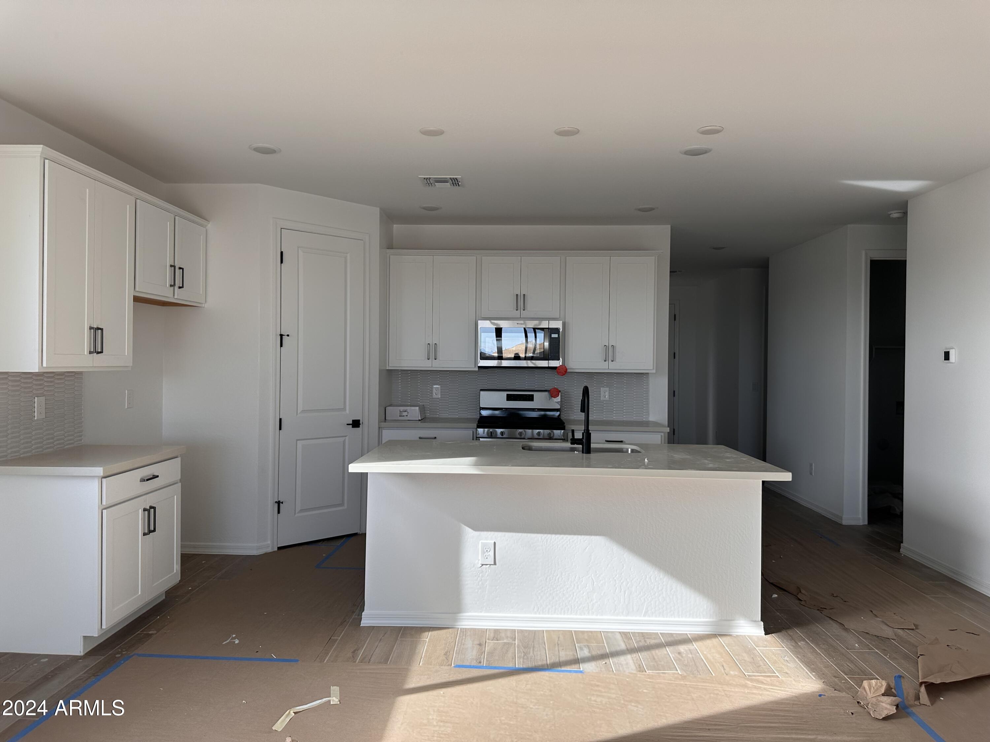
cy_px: 371
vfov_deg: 56.8
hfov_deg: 71.6
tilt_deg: -2.9
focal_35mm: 24
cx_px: 495
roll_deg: -2.0
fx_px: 686
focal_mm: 6.86
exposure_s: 1/308
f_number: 1.78
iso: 80
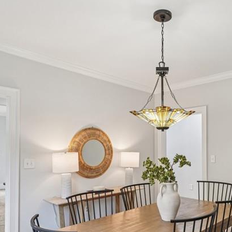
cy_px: 146
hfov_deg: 52.5
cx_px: 163
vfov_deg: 53.4
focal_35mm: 30
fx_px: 227
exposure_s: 1/5
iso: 100
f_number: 8
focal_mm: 14
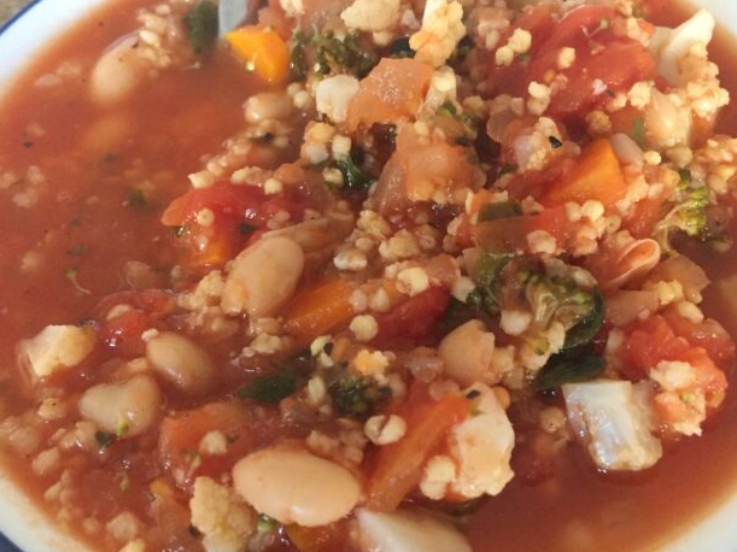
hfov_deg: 48.9
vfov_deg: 37.7
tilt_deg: -55.3
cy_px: 274
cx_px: 408
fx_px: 809
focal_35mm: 38
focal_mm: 4.15
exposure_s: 1/25
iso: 250
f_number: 2.2
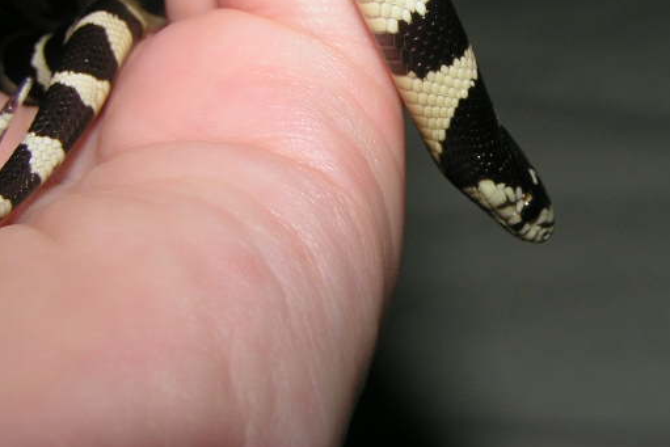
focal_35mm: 82
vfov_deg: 16.6
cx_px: 417
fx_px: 1526
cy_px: 140
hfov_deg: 24.7
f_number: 5.6
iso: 100
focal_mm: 9.7
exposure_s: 1/1000
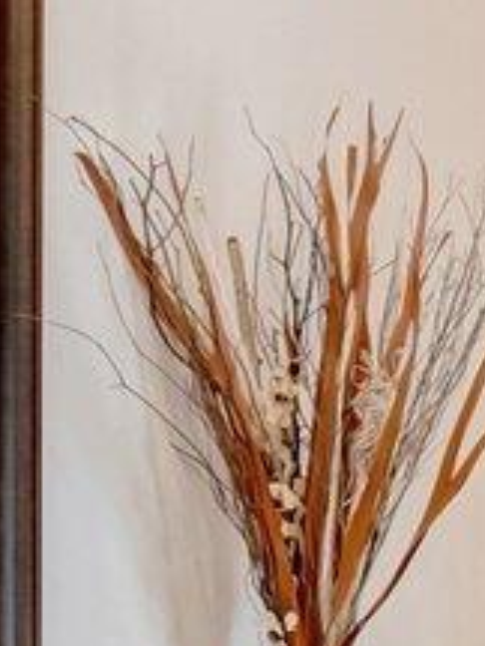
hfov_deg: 9.6
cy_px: 763
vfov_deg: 14.0
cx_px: 1144
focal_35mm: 137
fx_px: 2559
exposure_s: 1/4
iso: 1000
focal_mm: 10
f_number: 8
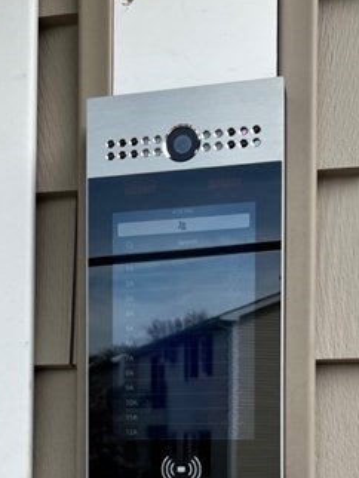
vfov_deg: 29.8
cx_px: 125
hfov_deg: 23.6
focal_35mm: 62
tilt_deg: +2.7
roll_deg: -0.2
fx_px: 856
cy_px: 433
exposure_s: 1/1431
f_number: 1.5
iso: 50
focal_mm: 5.7
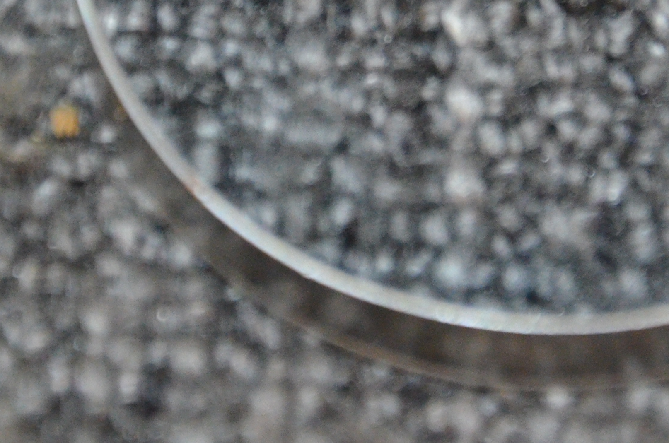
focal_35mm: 481
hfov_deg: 4.3
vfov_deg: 2.8
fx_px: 8912
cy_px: -202
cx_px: 483
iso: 2500
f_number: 5.6
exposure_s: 1/100
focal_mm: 105
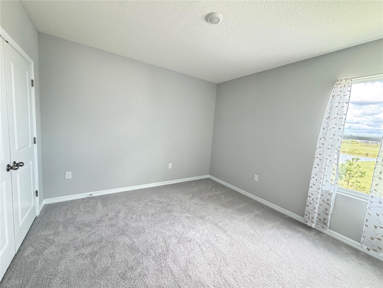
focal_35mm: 14
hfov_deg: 102.1
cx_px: 192
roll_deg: -3.9
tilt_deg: -6.6
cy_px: 144
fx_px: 155
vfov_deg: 85.7
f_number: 2.2
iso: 320
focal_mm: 2.22
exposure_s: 1/60
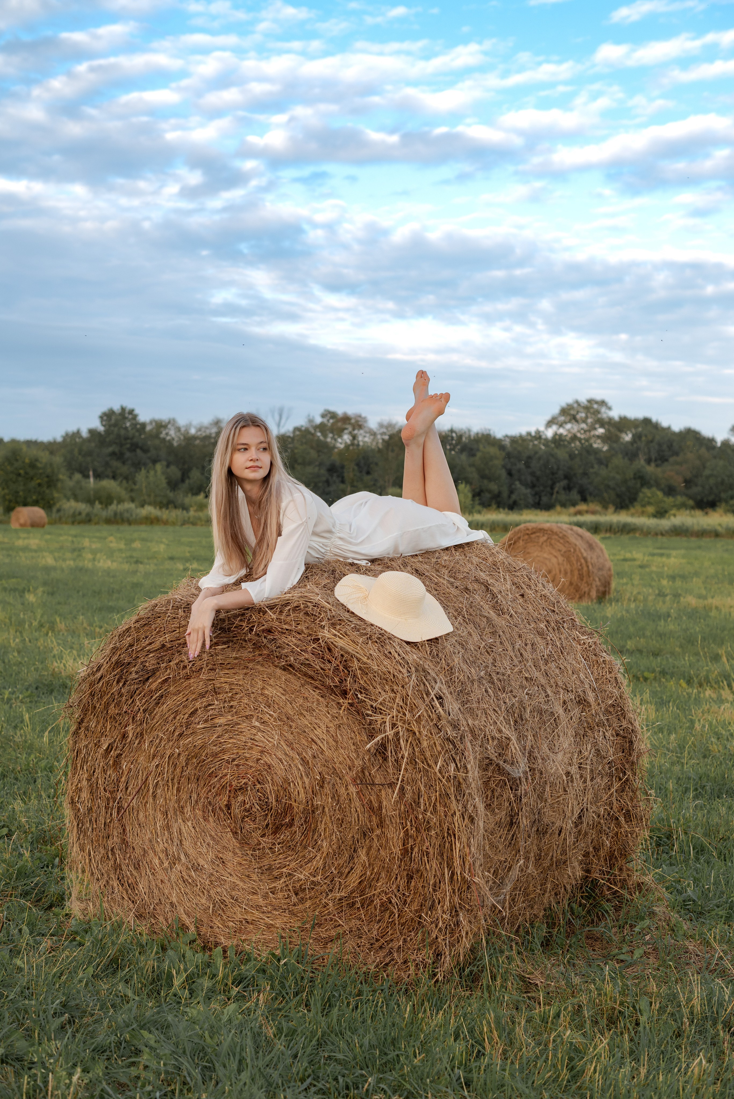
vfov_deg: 39.6
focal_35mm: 50
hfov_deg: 27.0
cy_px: 550
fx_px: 1528
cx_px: 367
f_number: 5
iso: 280
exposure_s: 1/400
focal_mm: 50
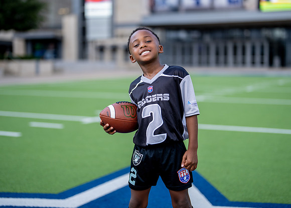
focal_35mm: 61
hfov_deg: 32.2
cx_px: 151
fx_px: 503
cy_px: 89
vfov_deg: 23.3
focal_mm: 50
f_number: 1.2
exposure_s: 1/1600
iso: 100
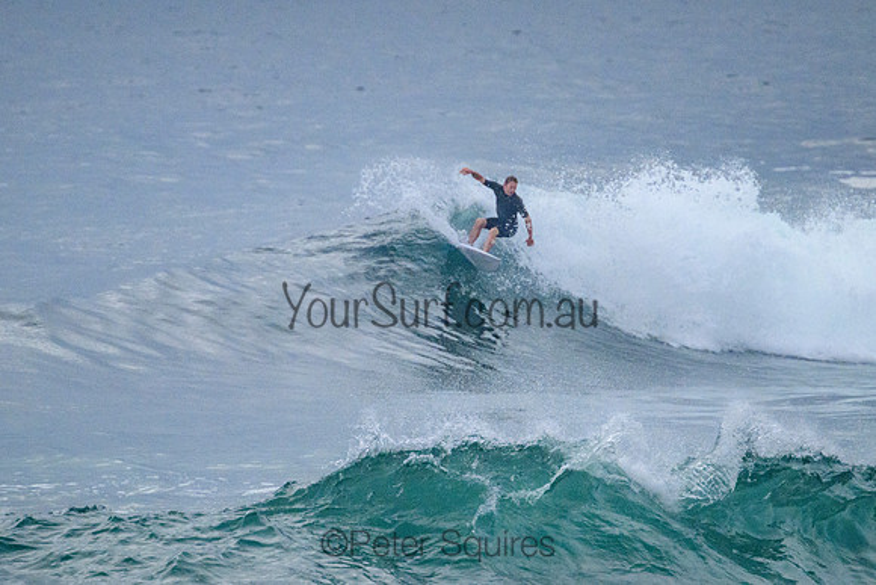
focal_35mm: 1100
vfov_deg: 1.3
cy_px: 244
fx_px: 26764
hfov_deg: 1.9
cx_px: 476
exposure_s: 1/2000
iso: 3200
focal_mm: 800
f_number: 11
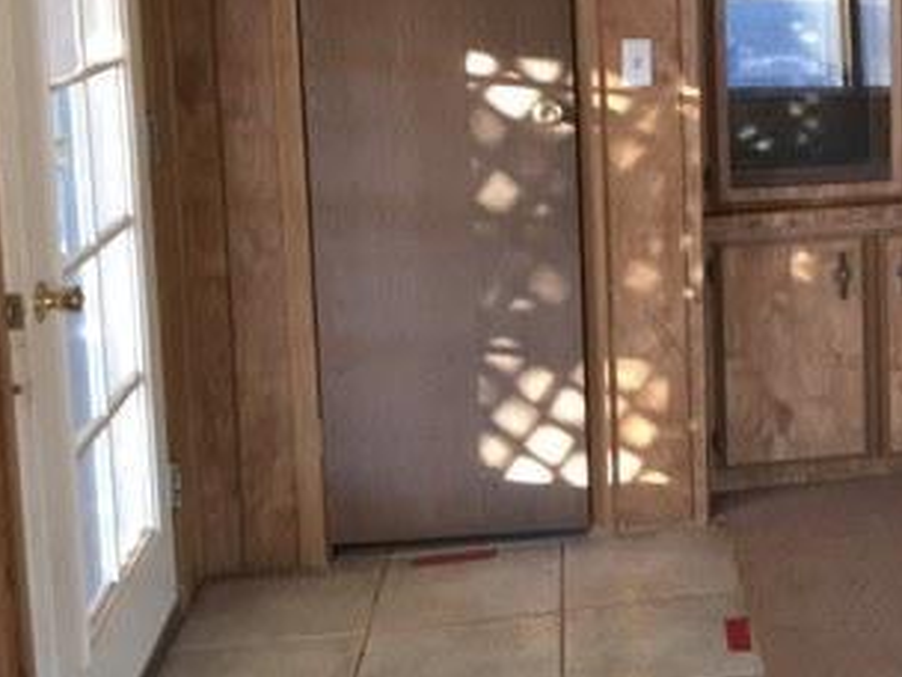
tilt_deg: -5.4
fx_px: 1589
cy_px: 86
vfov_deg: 23.5
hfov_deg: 29.7
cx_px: 893
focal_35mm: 61
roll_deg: +0.5
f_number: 2.2
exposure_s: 1/30
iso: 80
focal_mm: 4.15
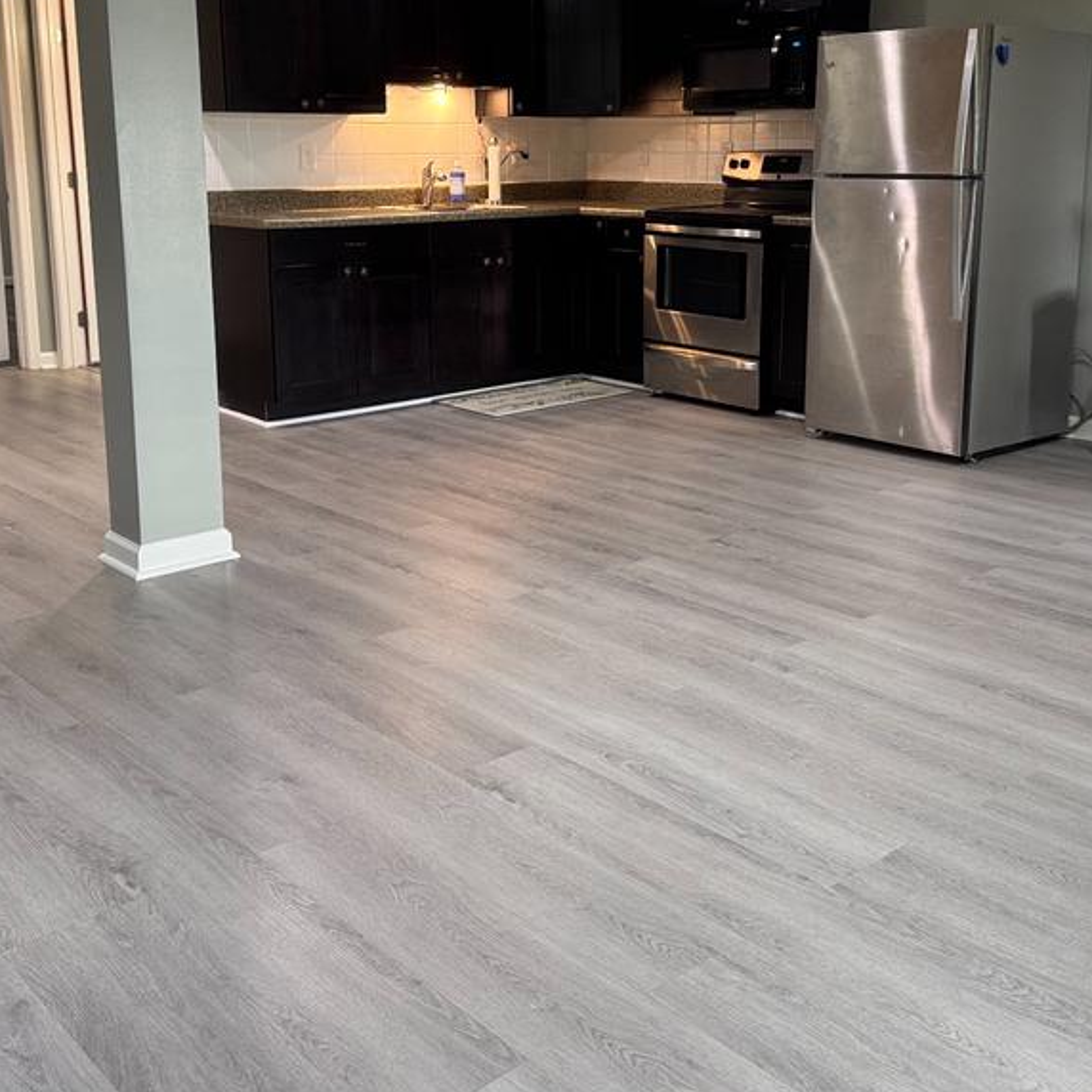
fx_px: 1356
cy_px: 380
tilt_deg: -11.1
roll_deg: +0.6
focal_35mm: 38
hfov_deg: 43.9
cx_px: 561
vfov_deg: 43.4
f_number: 1.78
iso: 200
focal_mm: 6.76
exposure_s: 1/60
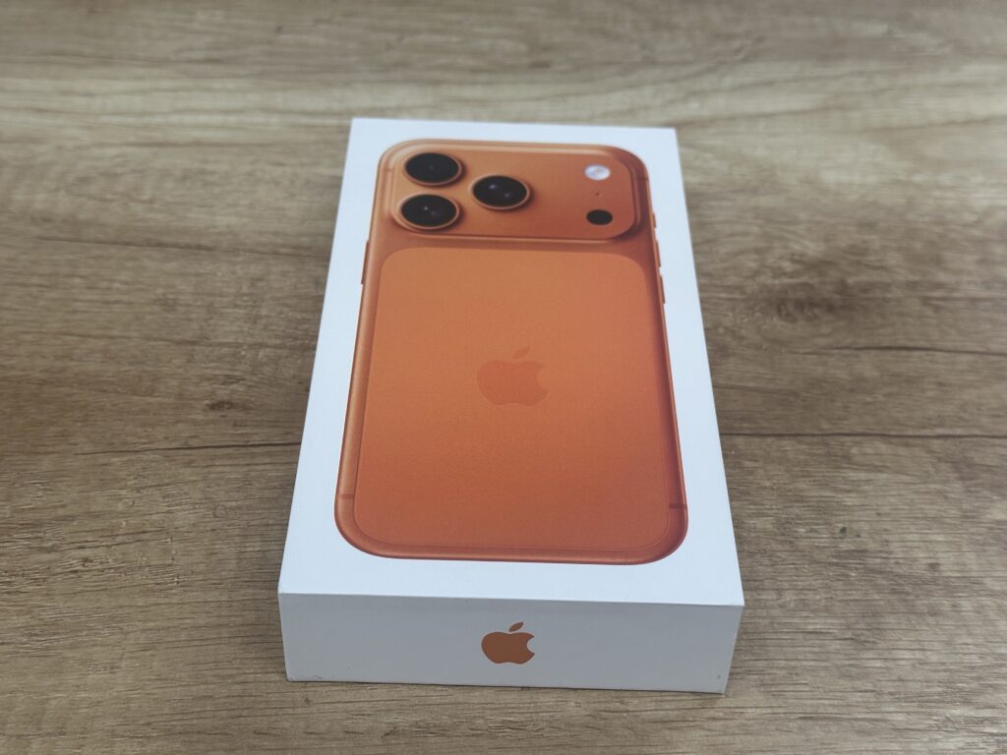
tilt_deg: -42.1
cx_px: 504
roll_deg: -2.4
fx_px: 1396
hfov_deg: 39.7
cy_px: 378
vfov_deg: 30.3
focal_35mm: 48
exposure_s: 1/100
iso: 80
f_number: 1.78
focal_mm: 6.86
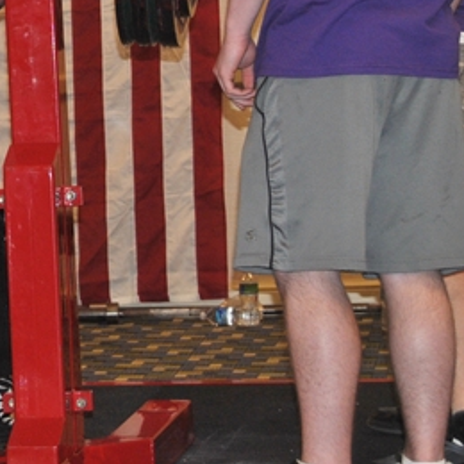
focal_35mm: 165
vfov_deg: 10.5
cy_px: 32
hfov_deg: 10.4
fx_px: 2502
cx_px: -127
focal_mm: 42
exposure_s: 1/60
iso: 200
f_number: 5
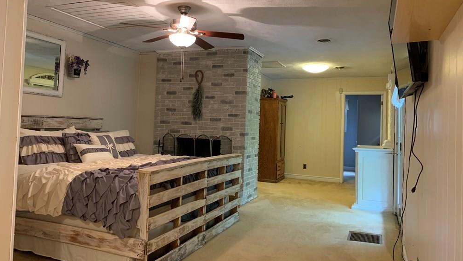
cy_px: 115
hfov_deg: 66.1
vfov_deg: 40.1
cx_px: 228
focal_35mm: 29
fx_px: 356
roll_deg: -1.9
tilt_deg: +2.4
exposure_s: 1/40
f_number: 1.8
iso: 400
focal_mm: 4.25
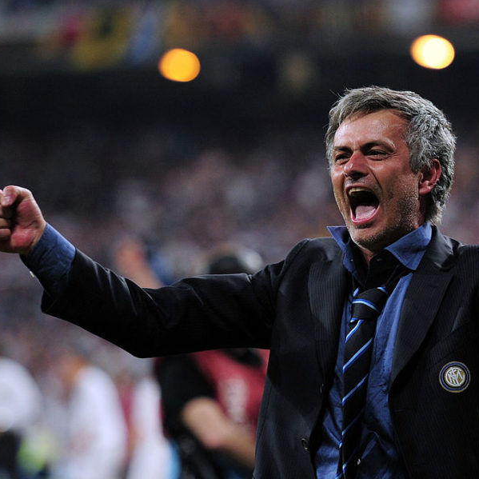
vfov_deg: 8.0
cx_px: 261
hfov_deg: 8.0
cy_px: 240
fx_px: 3413
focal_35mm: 218
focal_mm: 170
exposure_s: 1/800
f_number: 2.8
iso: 1250
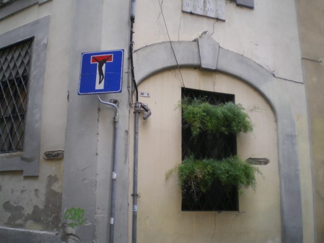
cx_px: 162
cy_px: 122
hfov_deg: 49.0
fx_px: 356
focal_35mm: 38
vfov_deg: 37.7
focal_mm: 6.3
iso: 64
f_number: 3.1
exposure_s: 1/40
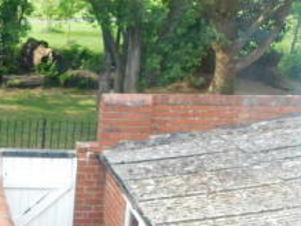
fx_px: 834
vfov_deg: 15.3
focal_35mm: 96
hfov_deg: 19.1
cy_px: 180
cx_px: -76
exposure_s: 1/100
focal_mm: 6.3
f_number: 3.5
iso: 125
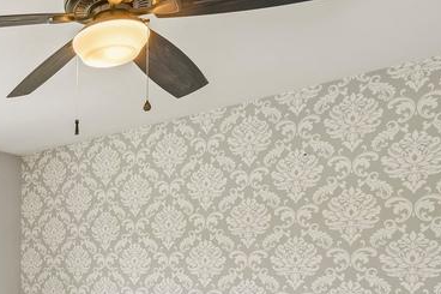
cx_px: -52
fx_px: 478
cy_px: 274
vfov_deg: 32.2
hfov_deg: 39.7
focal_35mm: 39
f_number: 8
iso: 360
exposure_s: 1/15
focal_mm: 14
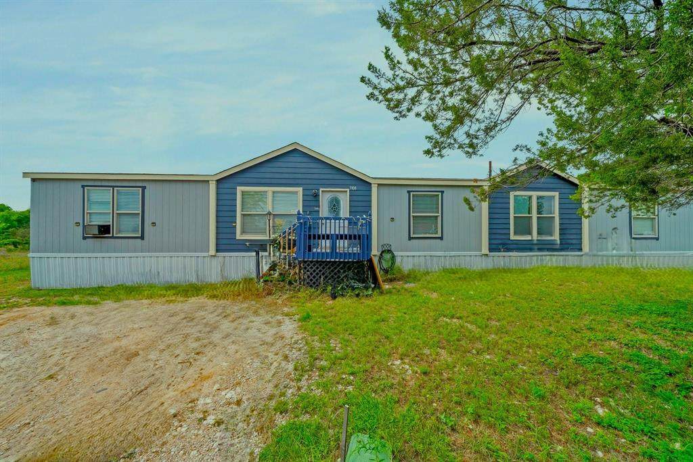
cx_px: 346
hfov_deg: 112.6
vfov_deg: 90.0
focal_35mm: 12
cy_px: 231
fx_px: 231
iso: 400
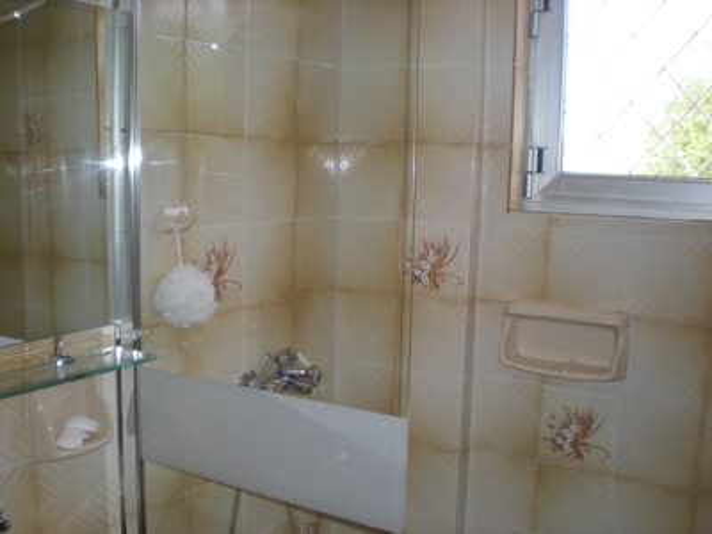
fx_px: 782
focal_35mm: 38
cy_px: 267
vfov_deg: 37.7
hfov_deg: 49.0
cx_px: 356
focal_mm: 6.3
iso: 64
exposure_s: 1/30
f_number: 3.1
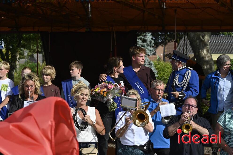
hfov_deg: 15.8
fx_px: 840
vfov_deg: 10.5
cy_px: 78
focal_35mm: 130
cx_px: 116
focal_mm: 130
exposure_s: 1/1600
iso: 400
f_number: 8
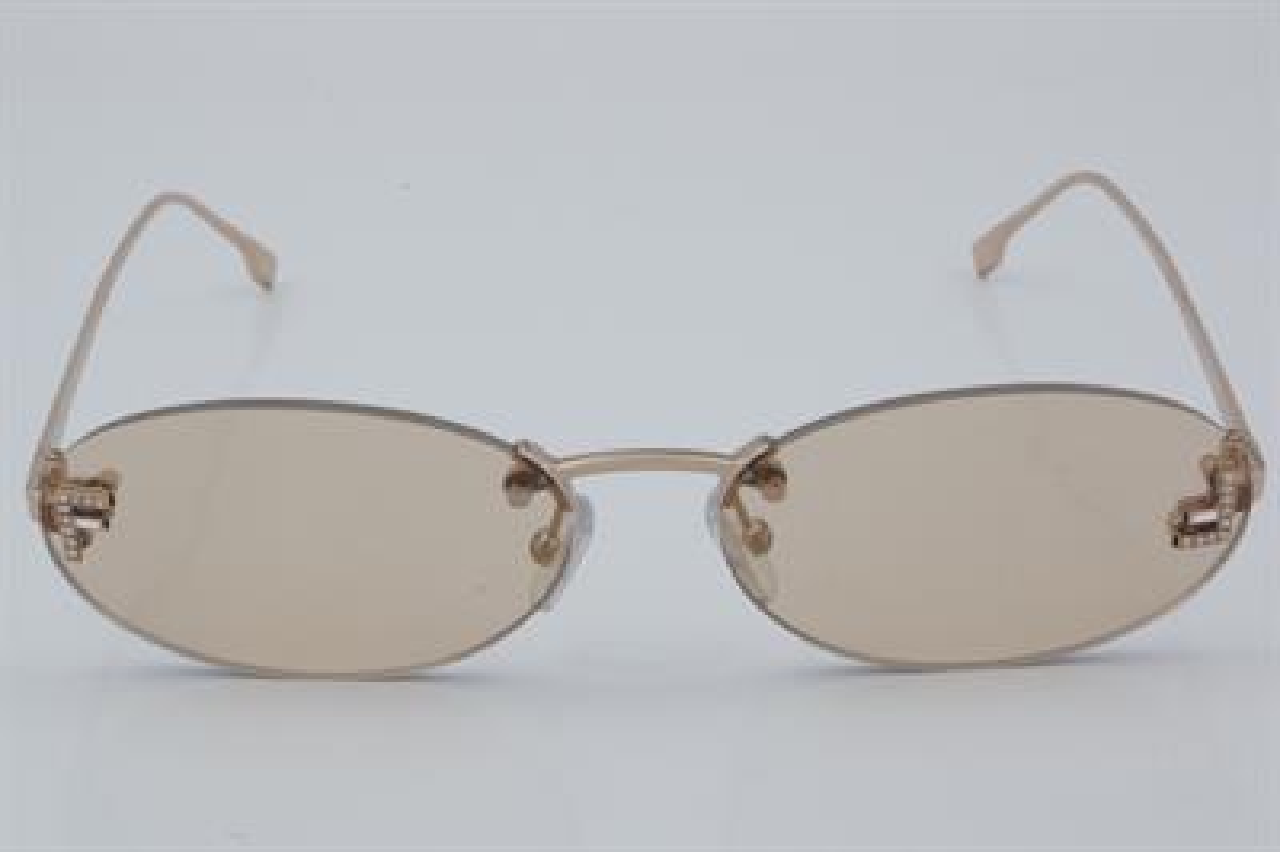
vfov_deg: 16.5
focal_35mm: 82
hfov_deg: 24.6
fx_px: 2931
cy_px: 426
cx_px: 640
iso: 100
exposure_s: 1/4
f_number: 32
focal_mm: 55
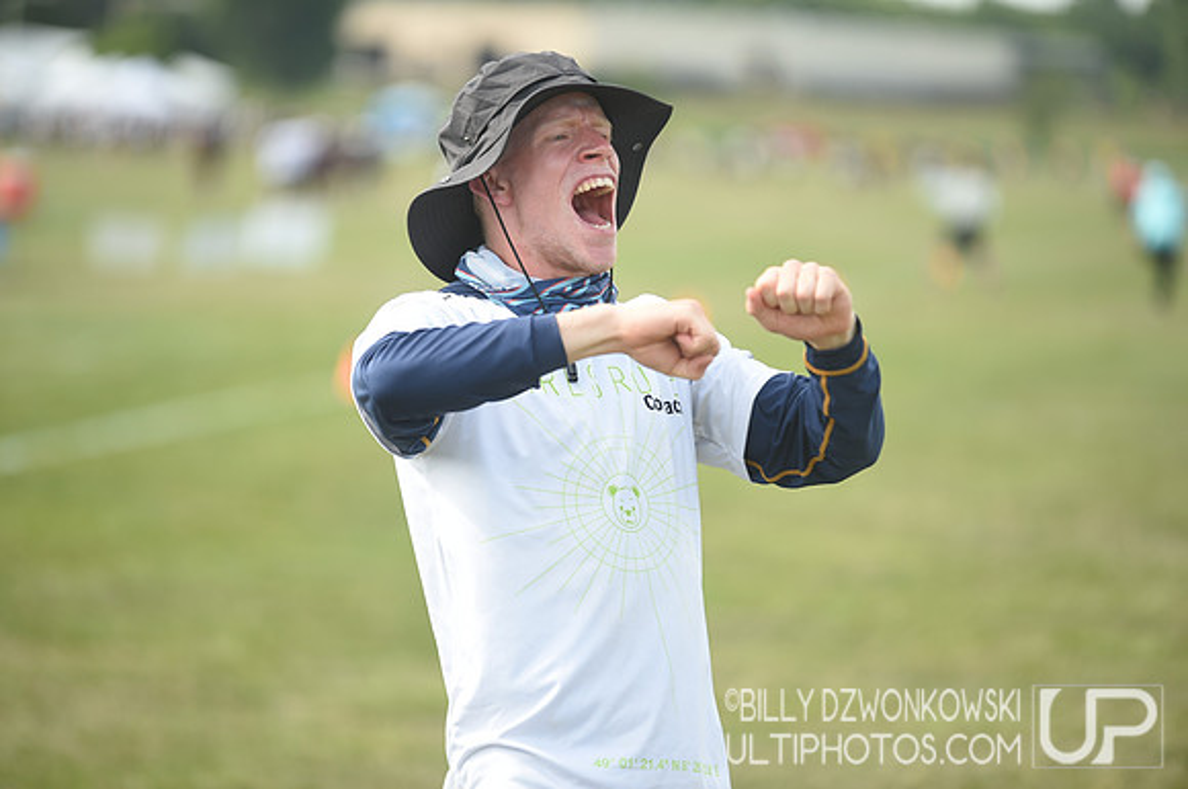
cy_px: 394
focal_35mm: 200
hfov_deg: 10.3
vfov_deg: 6.8
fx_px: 6591
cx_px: 594
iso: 100
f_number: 3.2
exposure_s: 1/400
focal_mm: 200
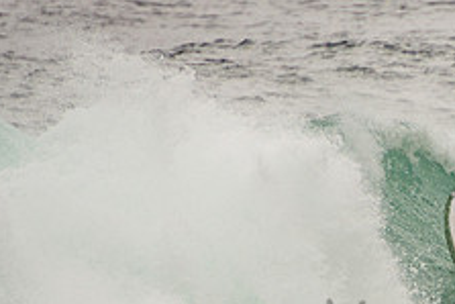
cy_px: 313
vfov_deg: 0.9
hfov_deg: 1.3
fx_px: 19703
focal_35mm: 1558
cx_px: 537
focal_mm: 400
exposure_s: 1/1250
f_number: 5.6
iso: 250
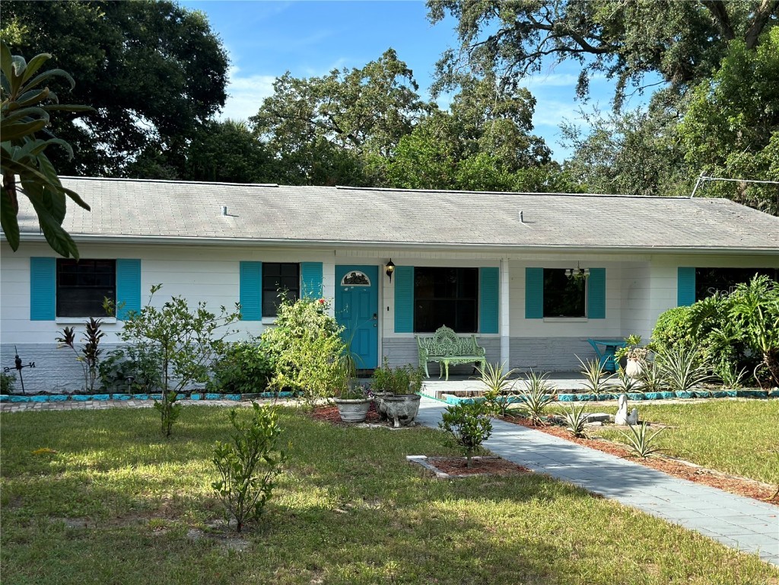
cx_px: 390
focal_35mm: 48
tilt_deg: +0.4
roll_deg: -0.3
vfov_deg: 30.3
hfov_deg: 39.7
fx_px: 1080
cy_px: 292
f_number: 1.78
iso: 80
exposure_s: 1/2304
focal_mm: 6.86
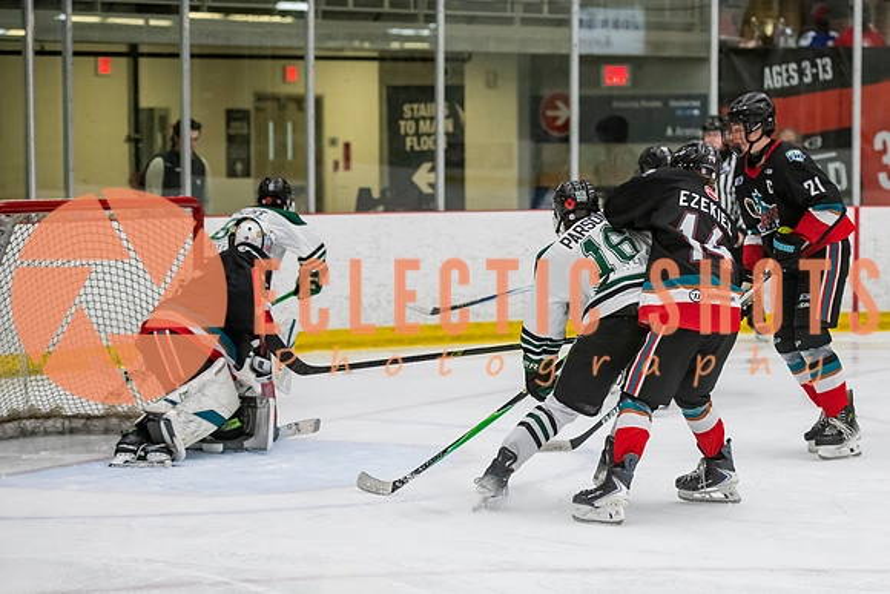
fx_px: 3181
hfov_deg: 15.9
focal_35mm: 129
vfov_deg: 10.7
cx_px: 587
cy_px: 391
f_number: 3.2
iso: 2000
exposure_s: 1/640
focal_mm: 92
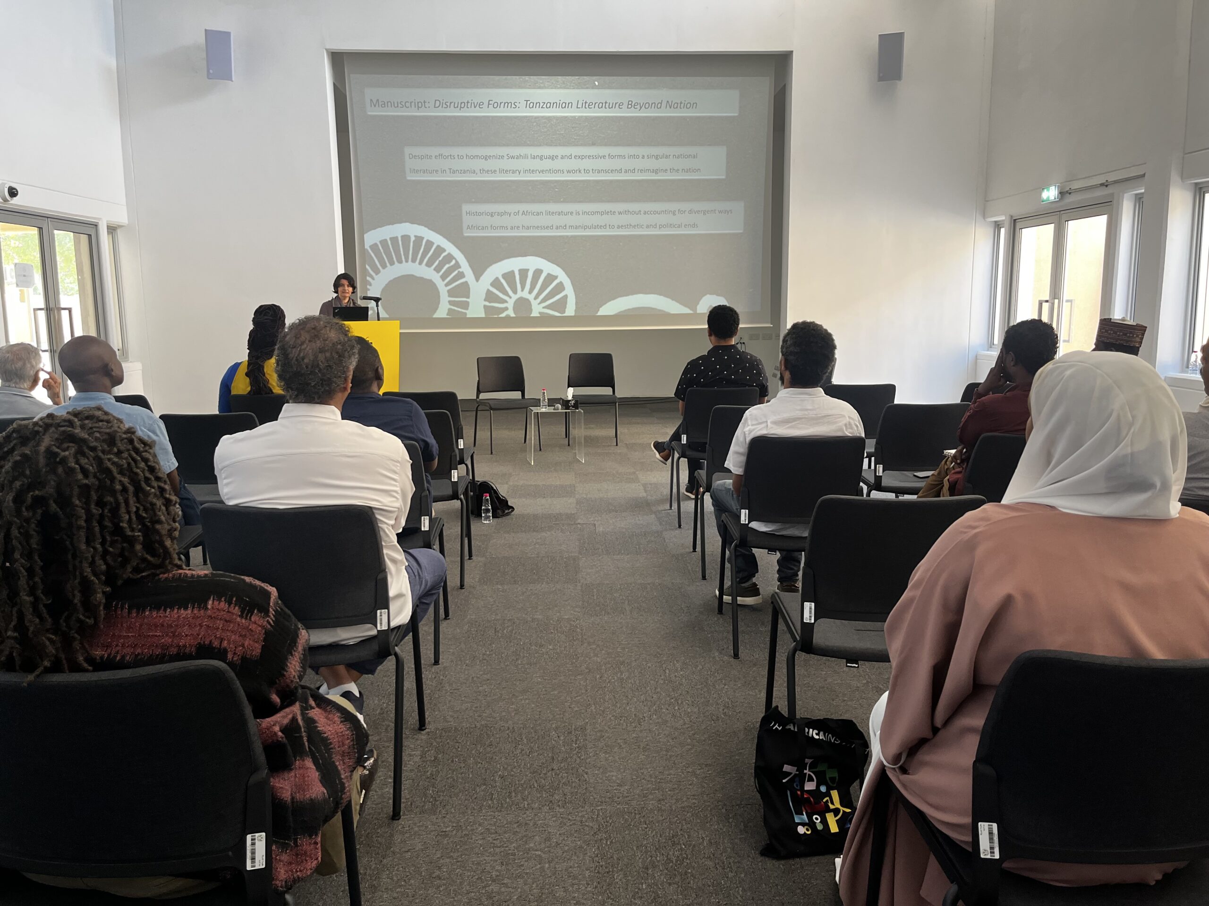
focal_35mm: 26
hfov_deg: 67.3
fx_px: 908
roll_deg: +0.8
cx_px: 604
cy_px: 453
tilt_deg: -8.4
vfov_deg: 53.1
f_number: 1.6
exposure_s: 1/120
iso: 125
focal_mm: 5.1
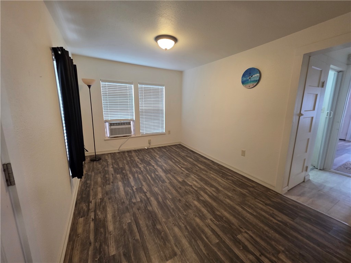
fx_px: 132
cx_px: 176
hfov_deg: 106.2
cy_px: 132
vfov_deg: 89.9
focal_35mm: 13
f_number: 1.9
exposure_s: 1/60
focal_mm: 2.2
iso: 250
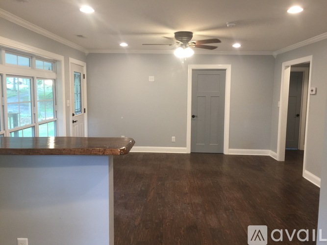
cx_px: 164
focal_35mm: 29
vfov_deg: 48.2
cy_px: 122
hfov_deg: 61.7
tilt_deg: -6.3
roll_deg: -0.5
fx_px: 274
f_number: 2.2
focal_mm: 4.15
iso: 64
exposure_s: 1/15
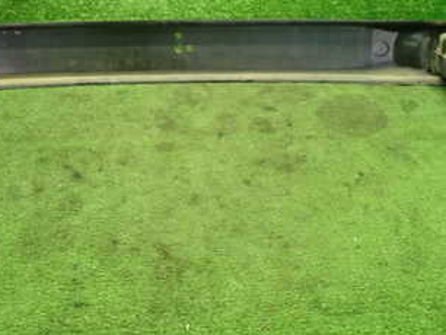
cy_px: 95
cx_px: 184
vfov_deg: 29.4
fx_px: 632
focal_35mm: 49
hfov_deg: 38.8
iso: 250
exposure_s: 1/30
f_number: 2
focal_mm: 4.5
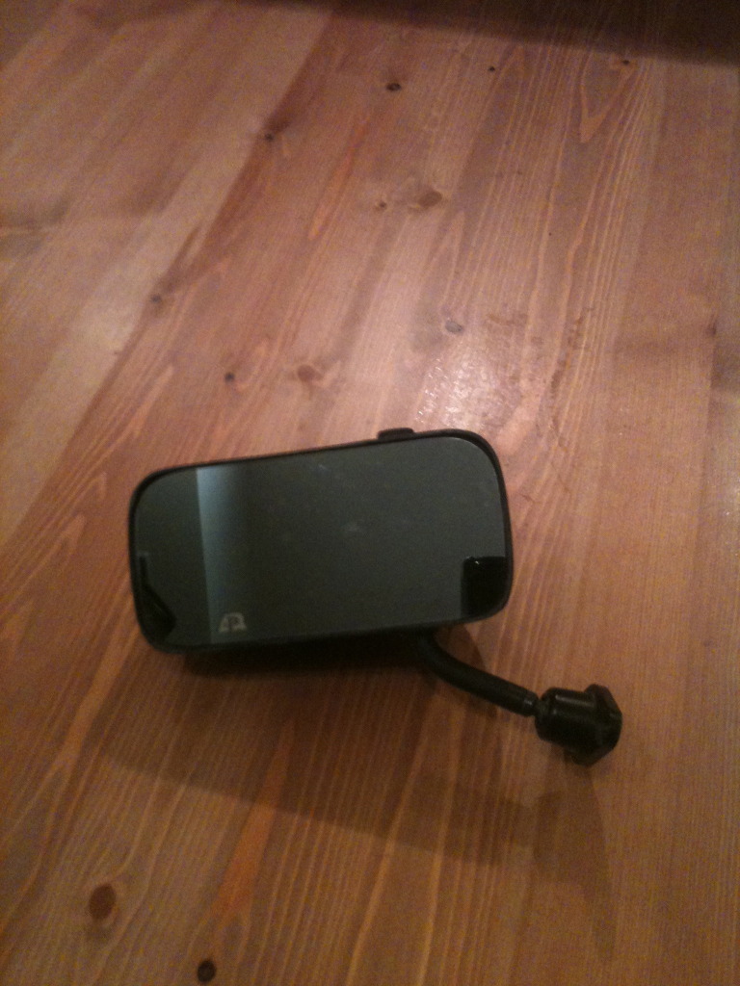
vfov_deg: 52.6
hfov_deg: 40.7
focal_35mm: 35
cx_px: 370
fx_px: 998
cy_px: 493
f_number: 2.8
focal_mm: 3.9
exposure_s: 1/17
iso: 250
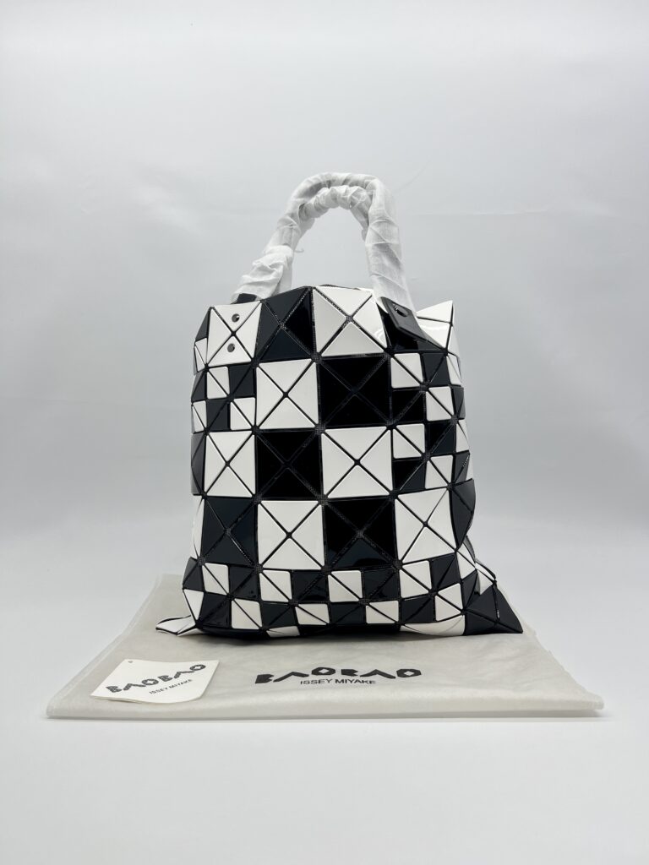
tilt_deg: -2.4
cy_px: 432
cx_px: 324
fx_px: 650
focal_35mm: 26
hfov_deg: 53.1
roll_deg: +1.0
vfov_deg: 67.3
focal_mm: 5.7
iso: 40
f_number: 1.5
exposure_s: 1/165
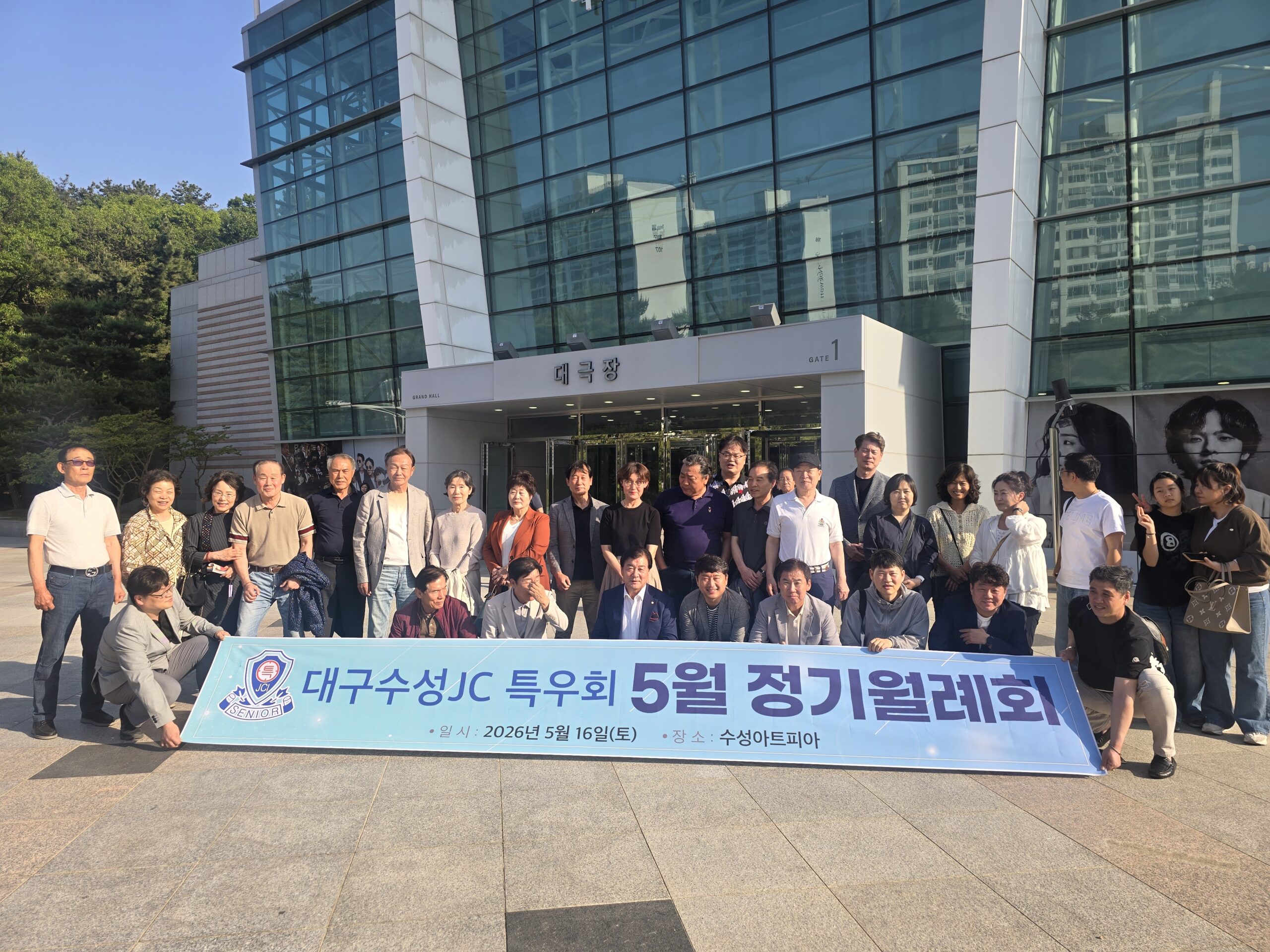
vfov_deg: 58.9
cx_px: 635
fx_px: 844
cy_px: 476
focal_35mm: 23
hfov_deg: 73.9
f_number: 1.7
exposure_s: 1/518
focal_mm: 6.3
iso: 12
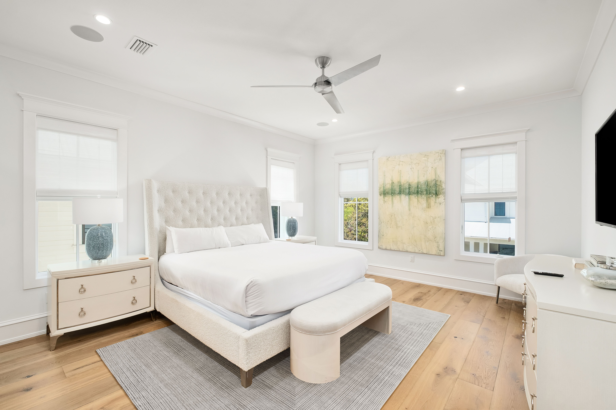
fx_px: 257
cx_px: 308
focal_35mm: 15
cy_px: 205
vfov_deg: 77.3
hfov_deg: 100.4
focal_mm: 10
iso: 640
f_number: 7.1
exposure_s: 1/250
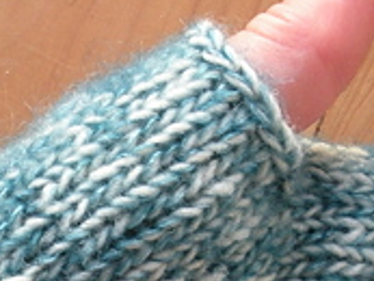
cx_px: 61
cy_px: 325
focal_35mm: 104
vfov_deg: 13.9
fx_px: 1124
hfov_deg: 18.7
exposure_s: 1/18.7
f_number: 3.5
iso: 400
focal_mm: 6.3
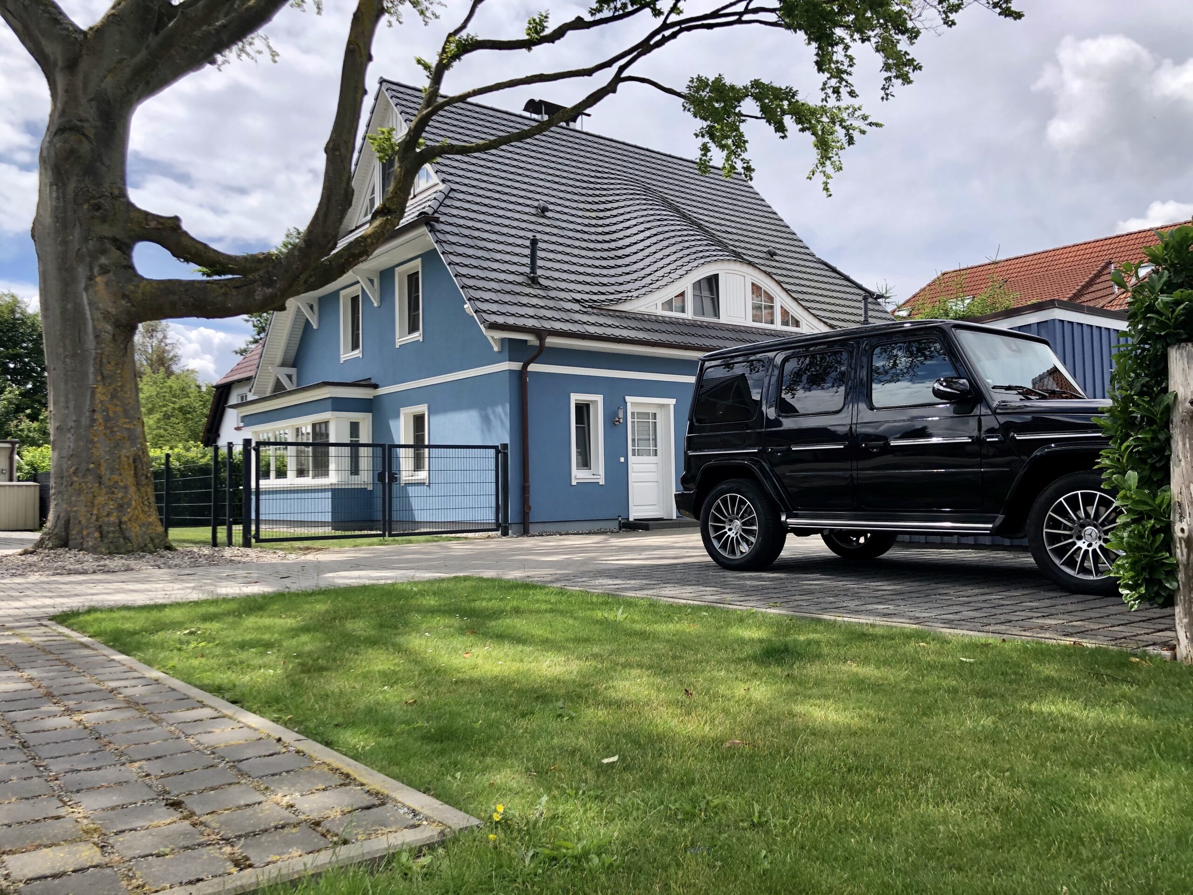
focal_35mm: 28
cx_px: 596
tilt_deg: +1.9
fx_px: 965
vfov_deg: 49.7
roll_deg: -0.5
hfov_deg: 63.4
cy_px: 448
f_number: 1.8
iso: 20
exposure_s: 1/1656
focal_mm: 4
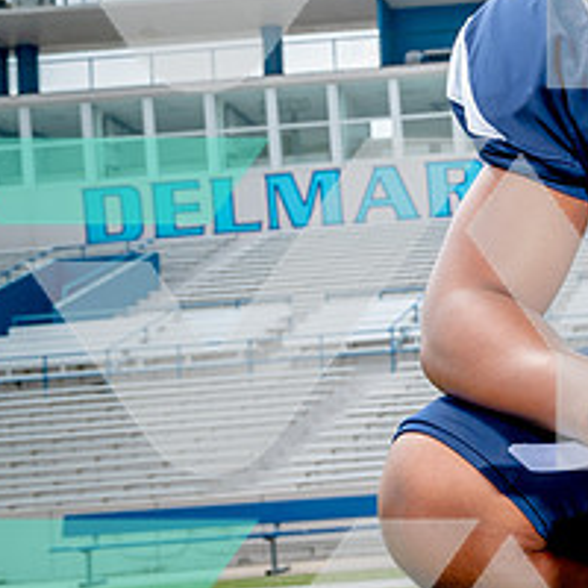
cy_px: 316
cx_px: 840
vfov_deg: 18.9
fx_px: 1768
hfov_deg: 17.3
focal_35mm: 92
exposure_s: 1/125
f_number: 8
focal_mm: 33
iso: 100
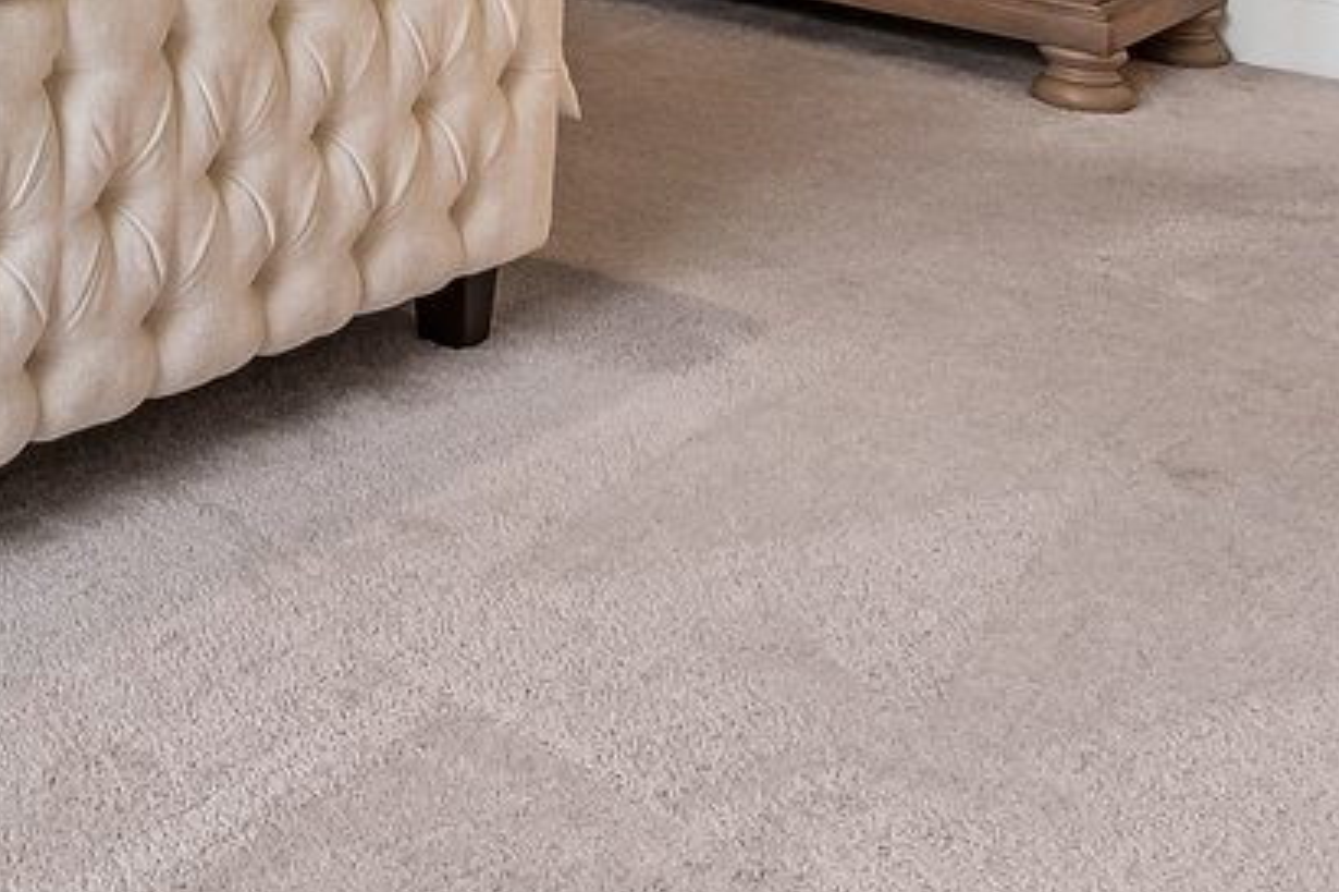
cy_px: -701
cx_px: -849
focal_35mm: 70
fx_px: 2602
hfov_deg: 22.0
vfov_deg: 16.4
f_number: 8
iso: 400
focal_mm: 14
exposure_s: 1/15
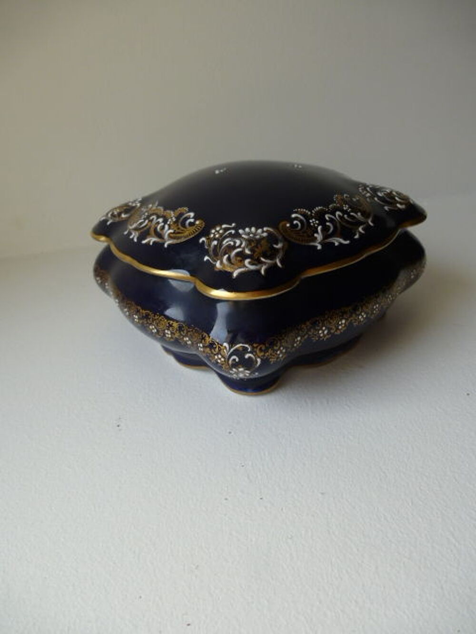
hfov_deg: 56.8
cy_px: 317
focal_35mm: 24
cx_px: 238
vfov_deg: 71.6
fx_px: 440
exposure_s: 1/60
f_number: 3.3
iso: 160
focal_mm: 4.3
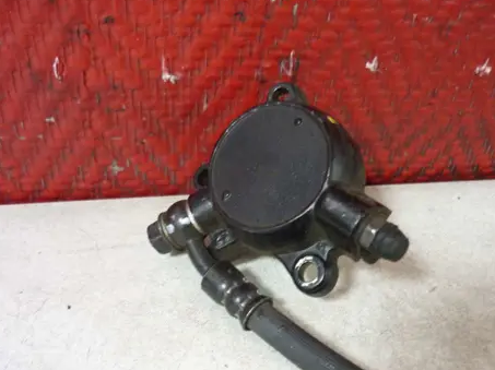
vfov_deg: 40.6
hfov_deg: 52.7
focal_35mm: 35
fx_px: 500
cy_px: 189
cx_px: 251
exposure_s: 1/8
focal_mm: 5.5
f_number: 2.8
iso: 400
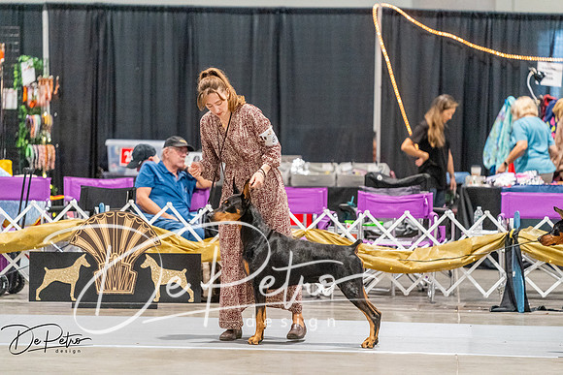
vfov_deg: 6.9
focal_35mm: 200
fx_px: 3128
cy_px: 188
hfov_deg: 10.3
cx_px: 282
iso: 12800
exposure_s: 1/320
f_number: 2.8
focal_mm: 200
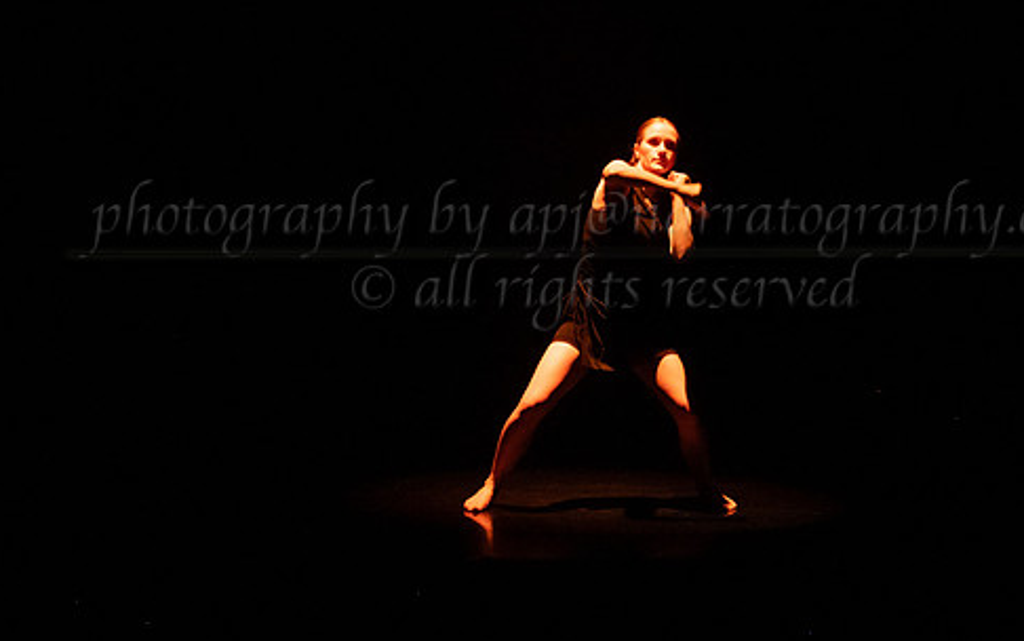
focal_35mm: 119
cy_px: 215
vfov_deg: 11.0
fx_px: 3322
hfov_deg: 17.5
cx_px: 609
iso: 4000
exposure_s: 1/320
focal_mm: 75
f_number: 2.8
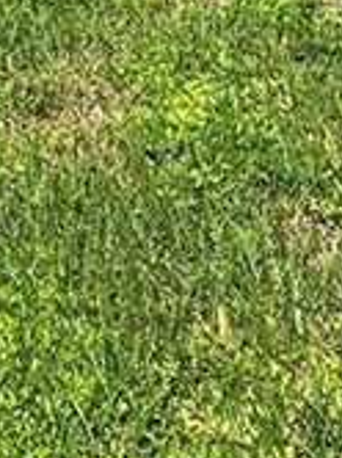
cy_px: -199
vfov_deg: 19.4
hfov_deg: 16.1
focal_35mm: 90
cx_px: 14
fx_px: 1189
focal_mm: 2.22
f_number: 2.2
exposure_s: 1/1595
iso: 40
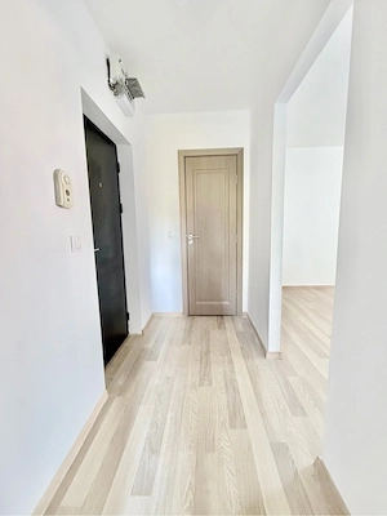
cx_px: 194
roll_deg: -0.1
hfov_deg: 85.7
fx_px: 209
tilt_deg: -6.9
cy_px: 258
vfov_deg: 102.1
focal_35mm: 14
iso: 640
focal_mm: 2.22
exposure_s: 1/60
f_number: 2.2
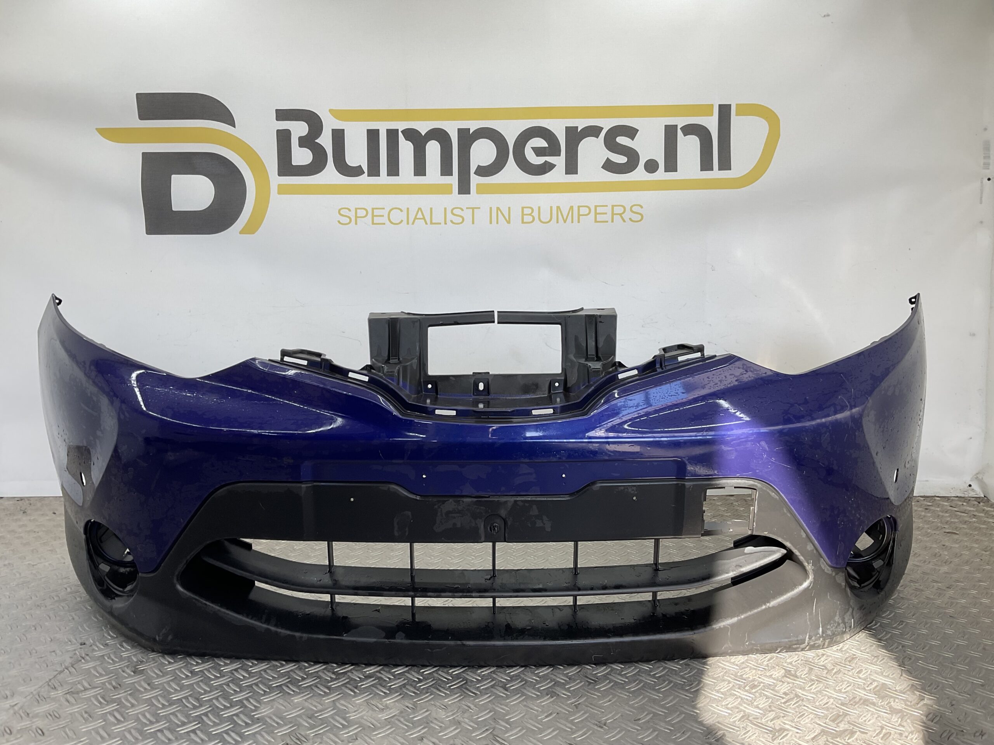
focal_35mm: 29
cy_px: 372
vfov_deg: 48.2
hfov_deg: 61.7
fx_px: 833
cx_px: 497
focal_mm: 3
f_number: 1.8
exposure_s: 1/159
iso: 16
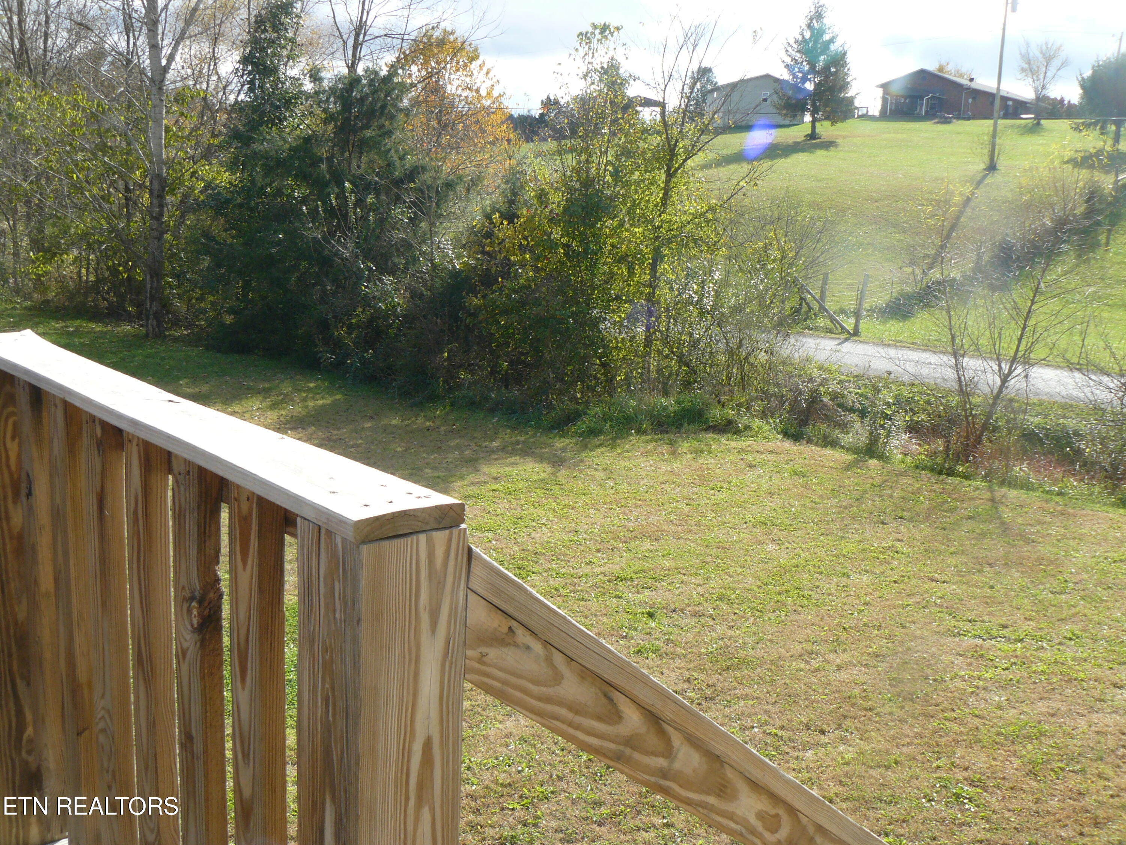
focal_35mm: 36
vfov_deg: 39.7
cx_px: 563
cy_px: 422
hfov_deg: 51.4
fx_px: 1171
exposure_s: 1/200
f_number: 5
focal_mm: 6
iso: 100
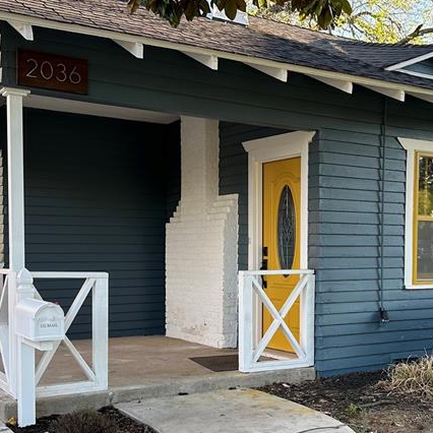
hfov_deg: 32.7
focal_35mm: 51
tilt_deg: -3.0
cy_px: 288
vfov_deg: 33.1
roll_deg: +0.1
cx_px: 332
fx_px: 722
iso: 80
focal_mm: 6.86
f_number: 1.78
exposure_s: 1/330
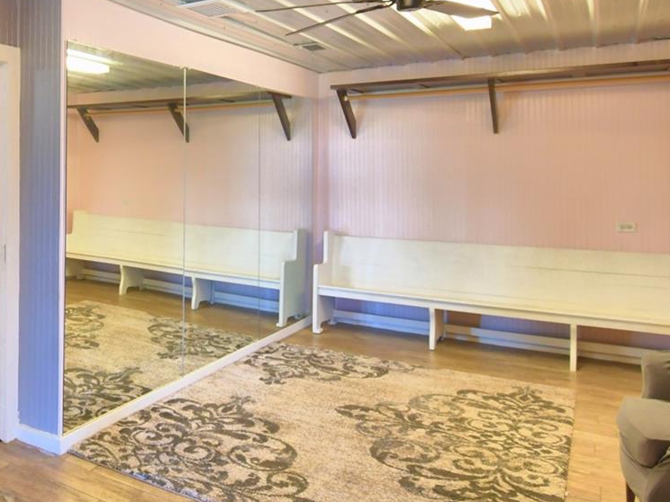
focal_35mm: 31
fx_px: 600
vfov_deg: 44.8
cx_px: 78
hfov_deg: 52.0
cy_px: 169
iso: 560
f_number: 4.5
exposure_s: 1/30
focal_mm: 10
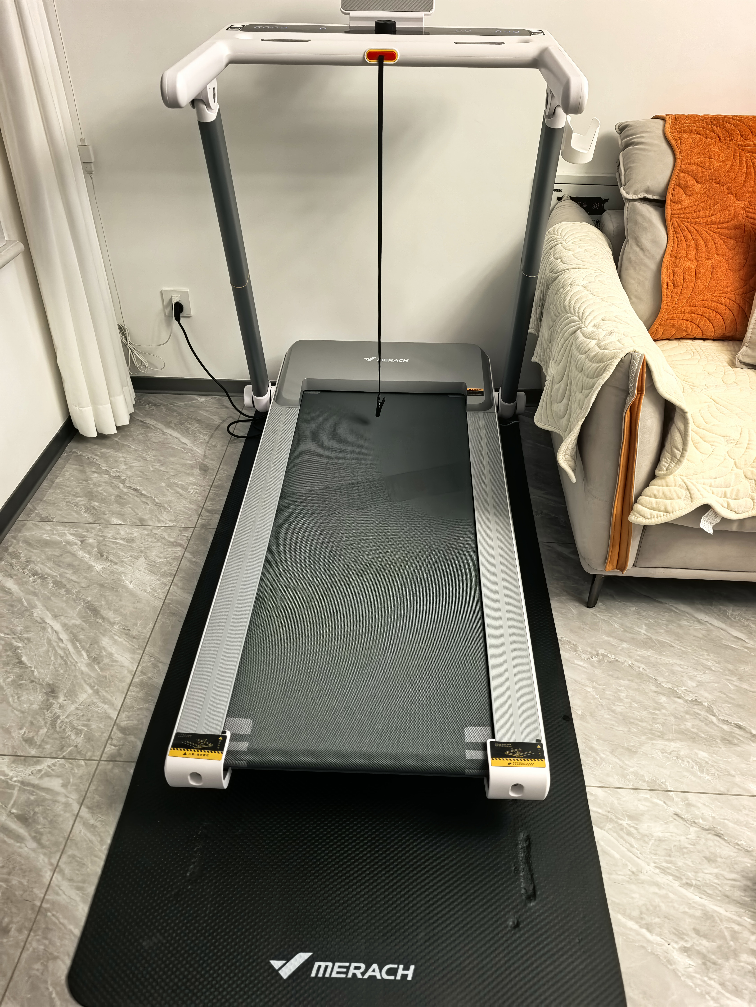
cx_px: 378
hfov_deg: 51.4
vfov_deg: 65.3
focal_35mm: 27
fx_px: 786
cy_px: 504
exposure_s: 1/100
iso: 320
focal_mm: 6.98
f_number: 1.4
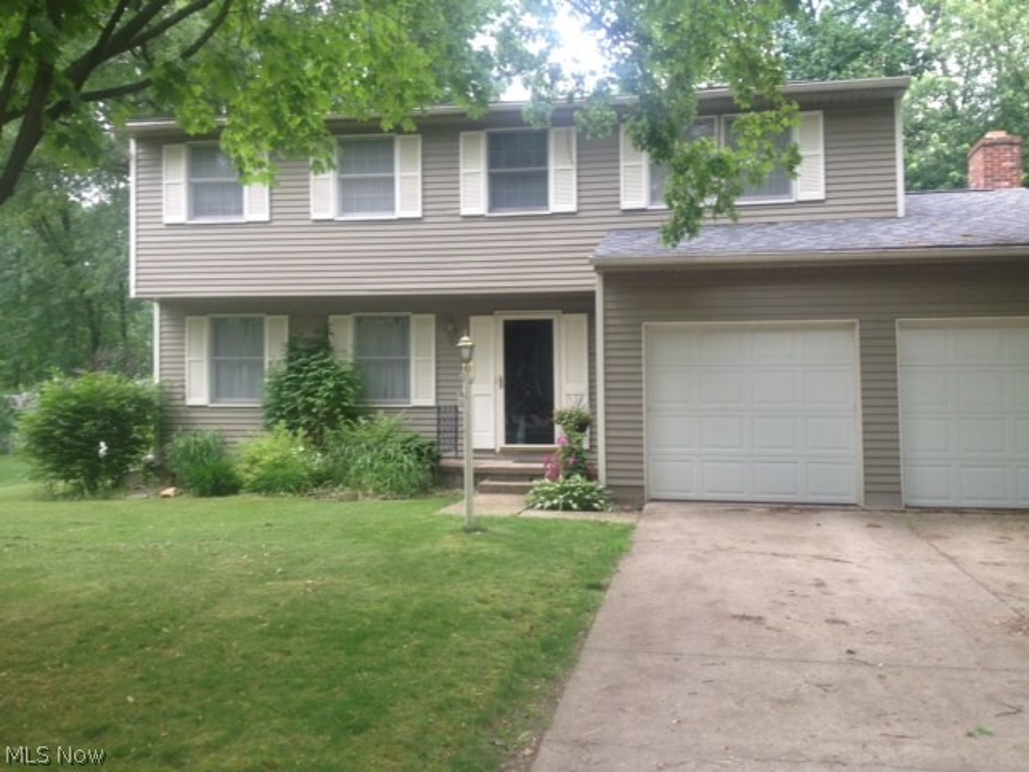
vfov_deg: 40.7
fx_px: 1040
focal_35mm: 35
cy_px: 386
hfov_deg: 52.6
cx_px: 514
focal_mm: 4.28
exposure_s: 1/120
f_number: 2.4
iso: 50
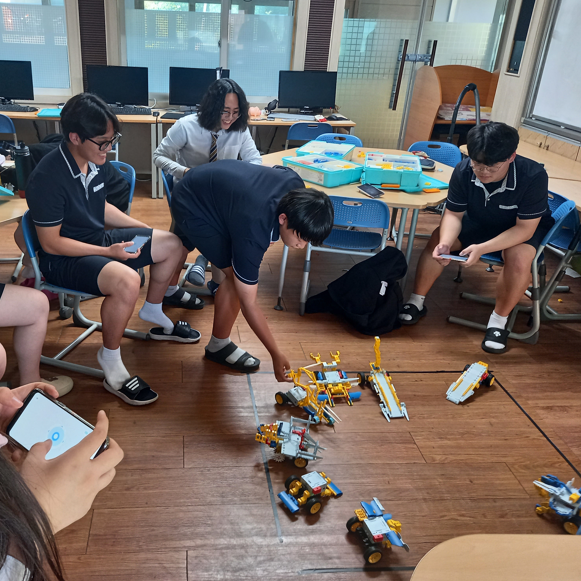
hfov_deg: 53.3
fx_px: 570
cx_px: 211
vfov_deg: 54.0
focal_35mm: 30
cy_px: 287
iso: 200
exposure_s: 1/40
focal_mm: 4.6
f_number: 2
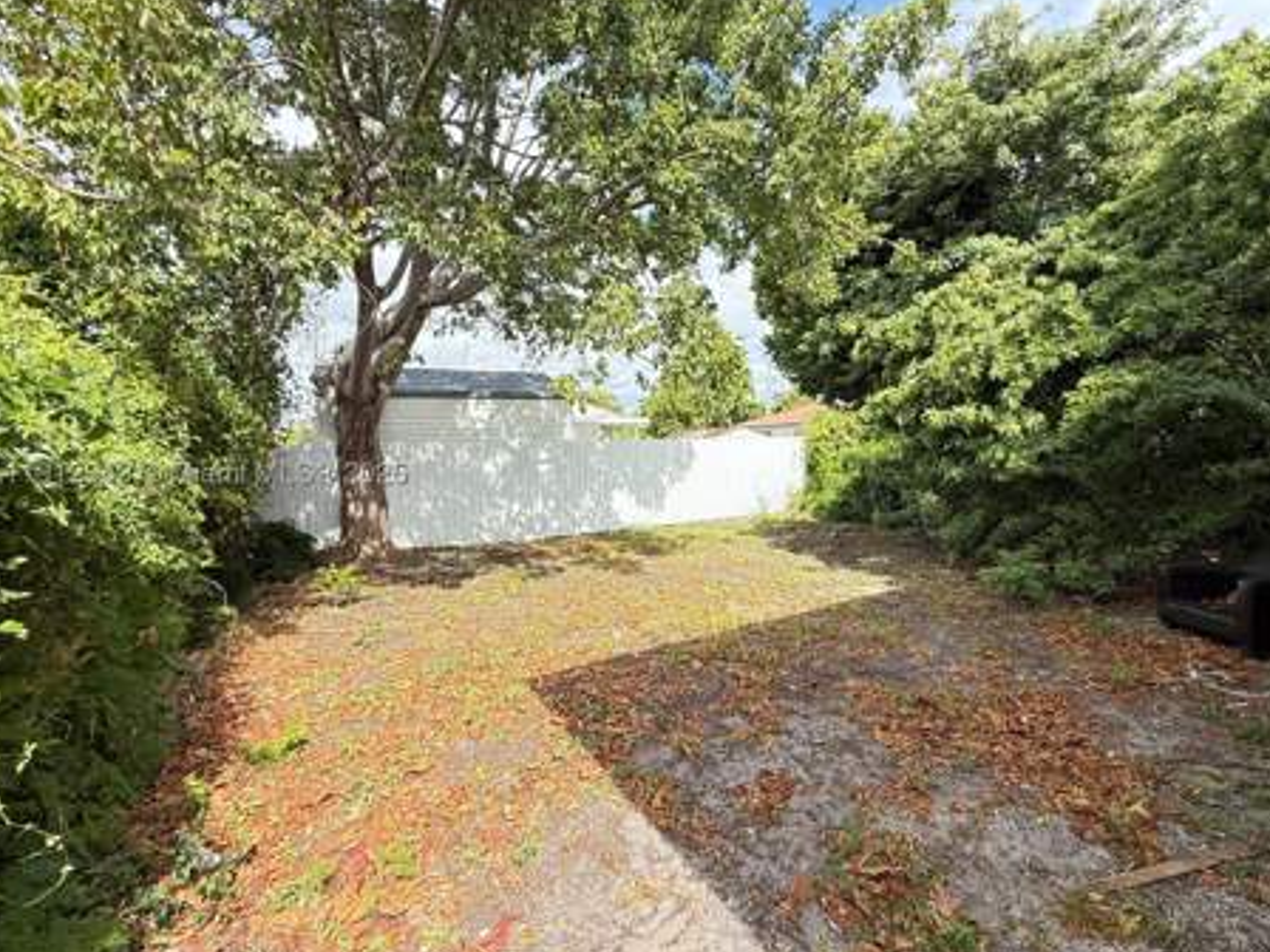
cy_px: 479
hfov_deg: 98.1
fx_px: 550
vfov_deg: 81.7
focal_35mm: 15
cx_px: 658
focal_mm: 2.22
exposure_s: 1/535
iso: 64
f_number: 2.2
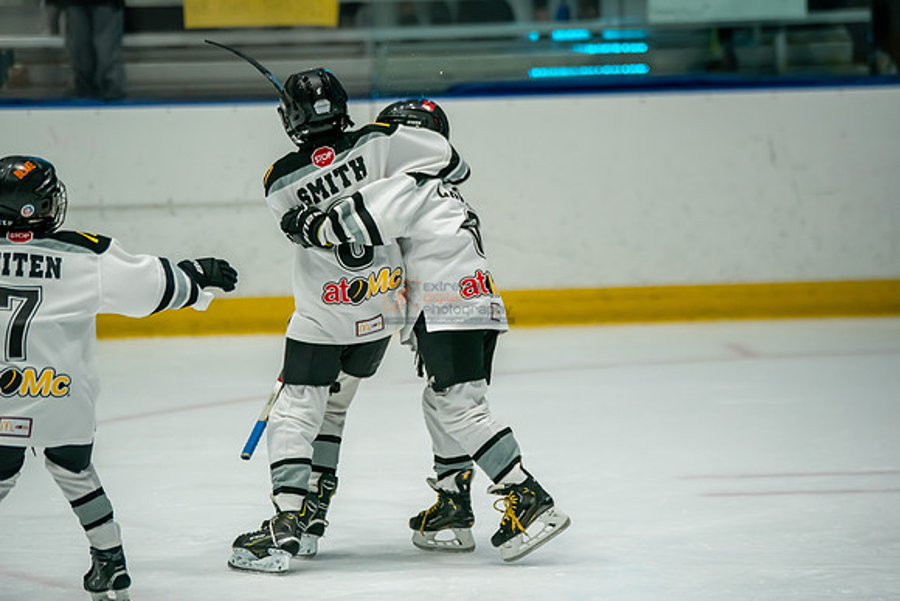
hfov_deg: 8.8
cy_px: 300
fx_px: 5851
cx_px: 450
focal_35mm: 234
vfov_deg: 5.9
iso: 3200
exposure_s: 1/1600
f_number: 3.2
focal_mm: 234
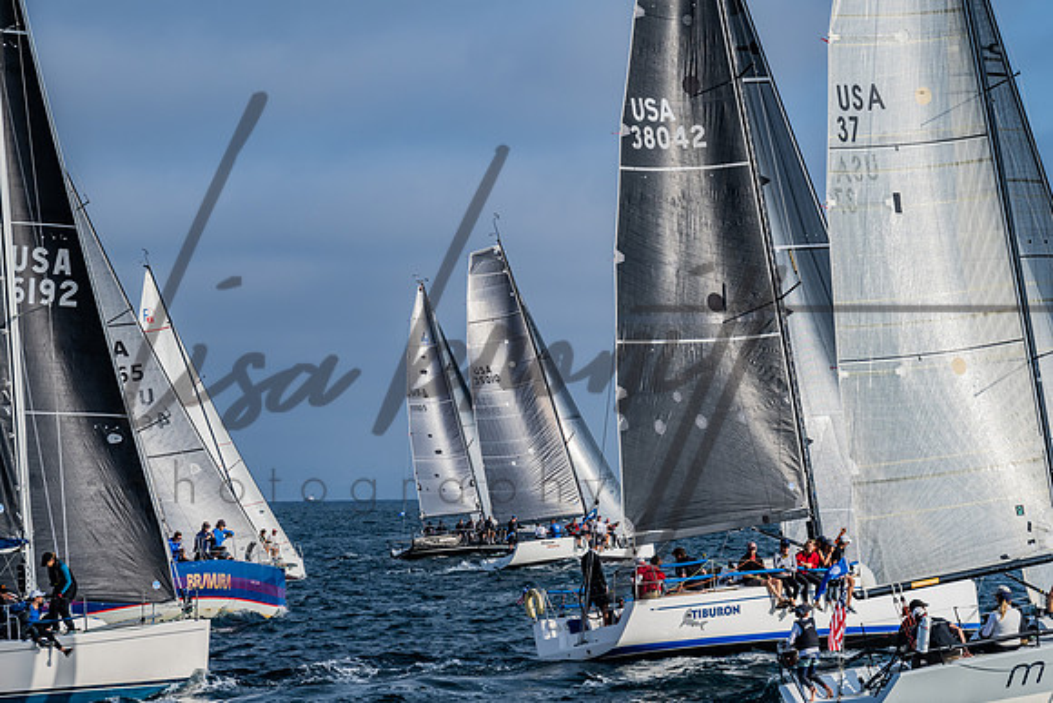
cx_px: 556
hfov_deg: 16.9
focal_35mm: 121
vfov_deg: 11.4
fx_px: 3534
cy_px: 350
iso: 400
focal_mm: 110
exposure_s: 1/1250
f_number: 9
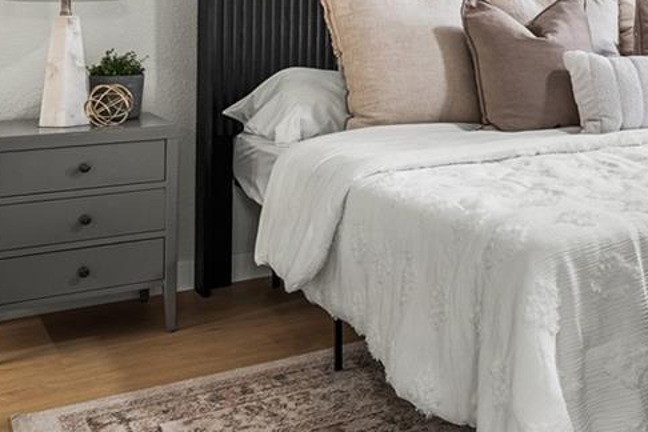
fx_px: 1008
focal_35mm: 56
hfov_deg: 32.3
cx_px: 673
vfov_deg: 23.1
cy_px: -9
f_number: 8
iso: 200
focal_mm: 17
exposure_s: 1/80
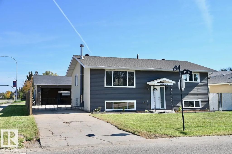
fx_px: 245
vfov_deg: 35.0
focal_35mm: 38
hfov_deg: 50.7
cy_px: 77
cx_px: 116
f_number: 7.1
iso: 100
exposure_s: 1/200
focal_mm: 38
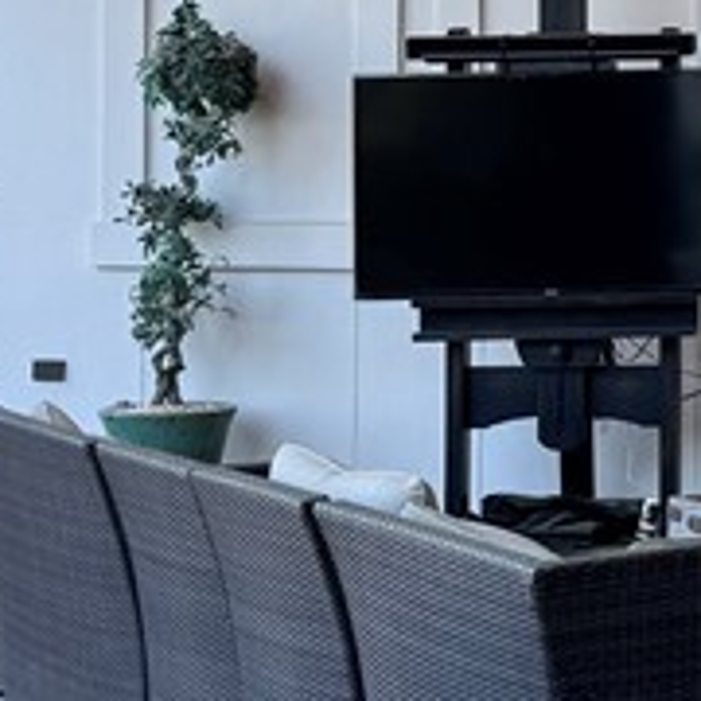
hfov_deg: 13.5
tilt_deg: -0.3
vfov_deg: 14.3
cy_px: 82
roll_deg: +0.1
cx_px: 1063
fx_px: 2772
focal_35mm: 121
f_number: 1.78
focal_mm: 6.76
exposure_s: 1/267
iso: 64
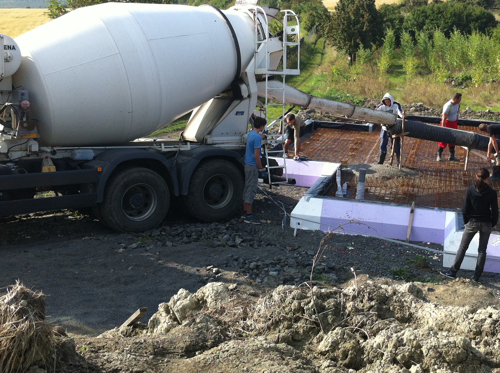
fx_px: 779
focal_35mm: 54
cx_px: 313
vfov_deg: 26.8
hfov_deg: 35.4
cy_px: 123
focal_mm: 3.85
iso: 80
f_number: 2.8
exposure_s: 1/716
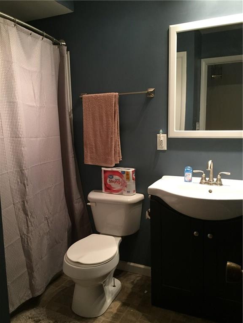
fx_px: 271
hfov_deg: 48.2
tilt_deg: -8.1
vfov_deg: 61.7
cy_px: 162
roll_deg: +1.3
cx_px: 122
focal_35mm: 29
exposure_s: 1/30
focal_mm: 4.15
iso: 160
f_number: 2.2
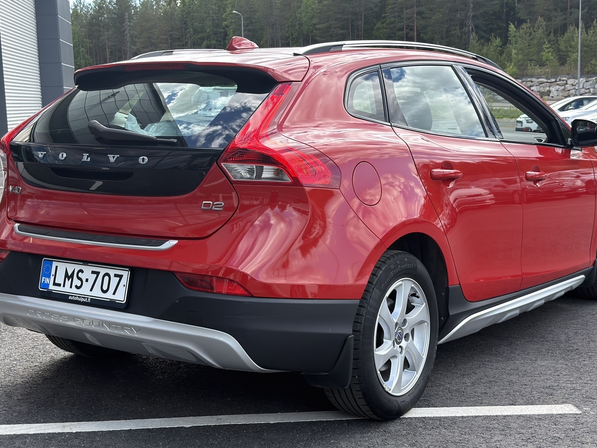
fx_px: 914
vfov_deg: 27.5
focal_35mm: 53
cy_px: 243
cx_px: 290
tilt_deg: -9.7
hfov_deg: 36.2
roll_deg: +0.8
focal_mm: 6.76
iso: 80
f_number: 1.78
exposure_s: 1/1217
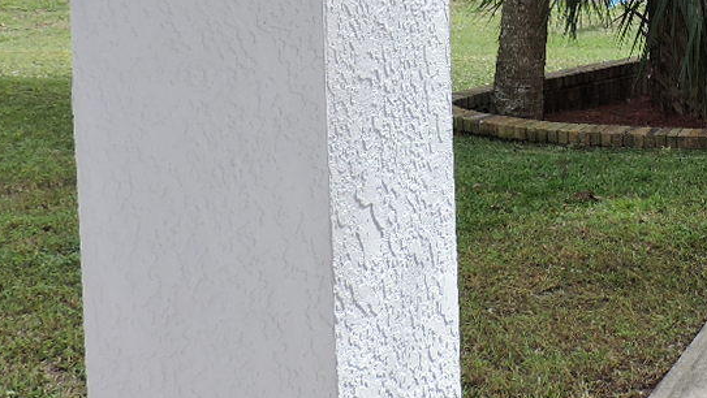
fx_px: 1444
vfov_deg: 15.3
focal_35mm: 77
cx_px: 693
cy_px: -36
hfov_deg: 26.2
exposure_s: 1/640
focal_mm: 4.3
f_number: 3
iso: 100
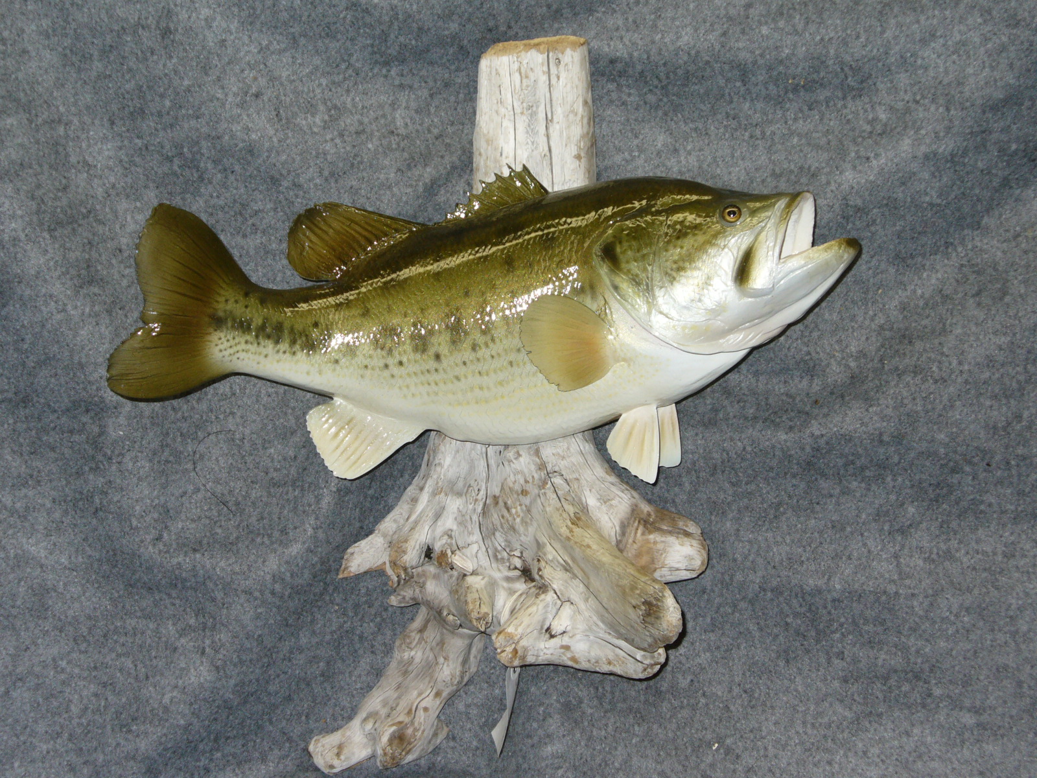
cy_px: 389
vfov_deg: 18.9
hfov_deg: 25.0
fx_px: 2337
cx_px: 518
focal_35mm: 78
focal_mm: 12.8
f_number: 3.3
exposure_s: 1/60
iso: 100
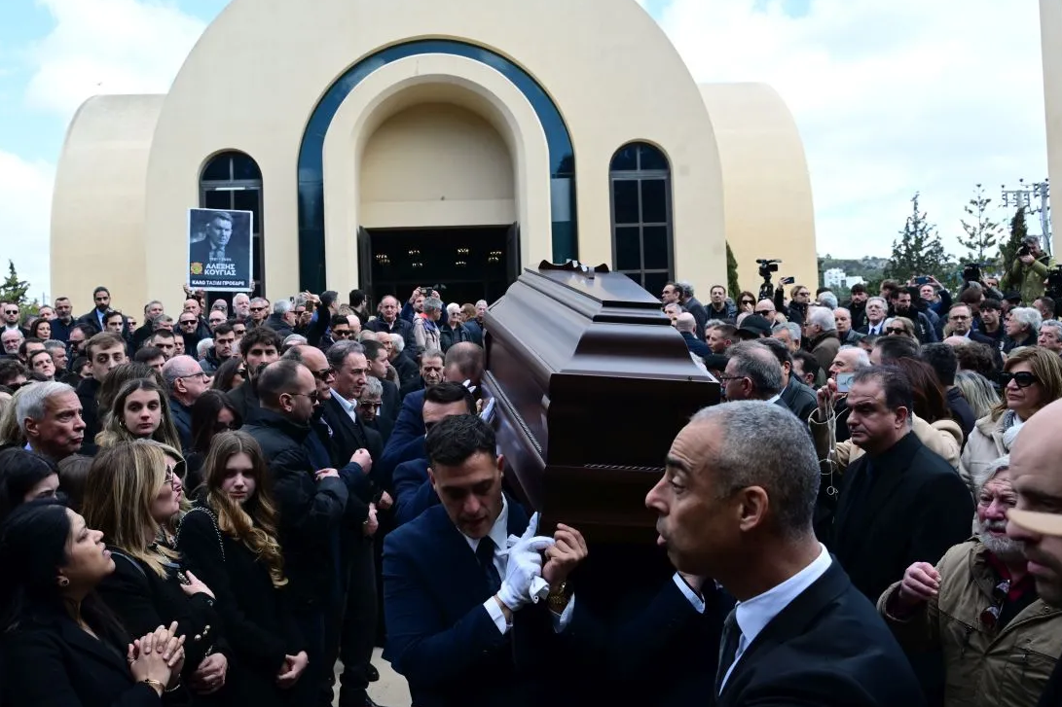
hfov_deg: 56.4
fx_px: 990
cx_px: 490
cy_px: 337
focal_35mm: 34
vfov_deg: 39.3
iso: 640
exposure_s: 1/640
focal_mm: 30.5
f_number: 7.1
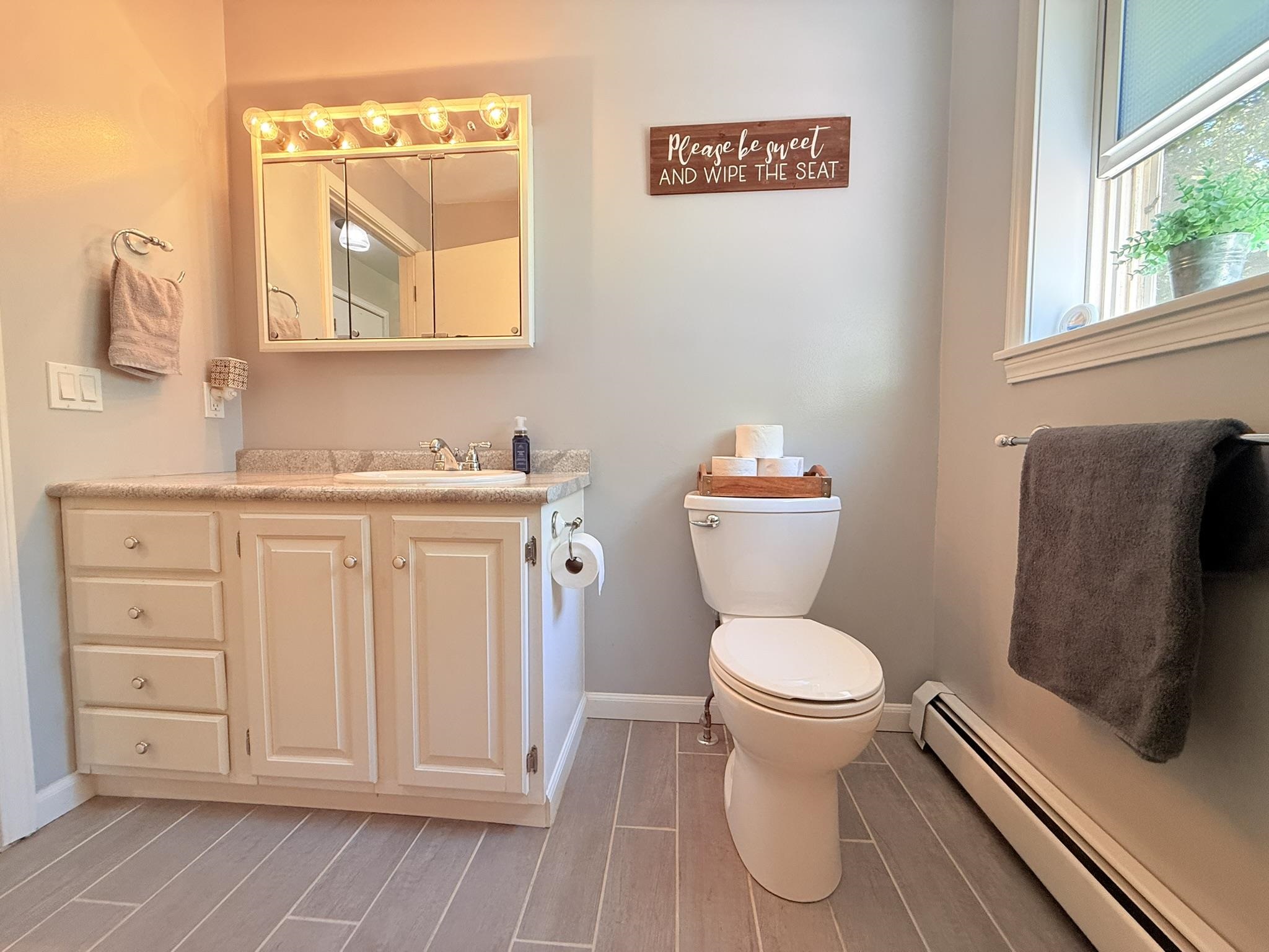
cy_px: 476
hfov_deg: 102.1
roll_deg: -0.1
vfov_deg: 85.7
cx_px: 634
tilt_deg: -3.3
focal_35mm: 14
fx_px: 513
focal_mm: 2.22
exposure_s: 1/60
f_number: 2.2
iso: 160
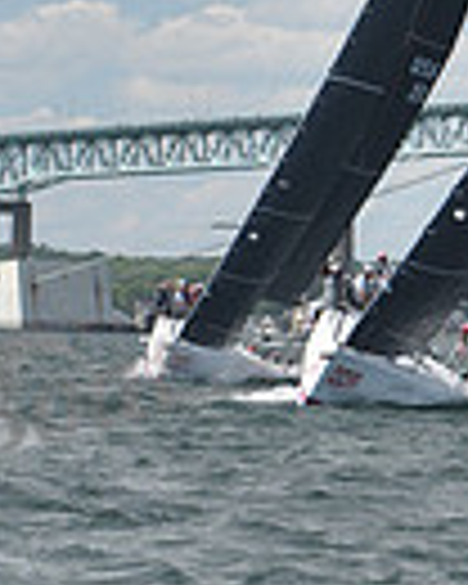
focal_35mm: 412
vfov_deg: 4.7
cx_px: 542
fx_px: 7133
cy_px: -328
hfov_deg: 3.8
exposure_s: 1/800
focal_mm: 98
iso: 320
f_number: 6.3
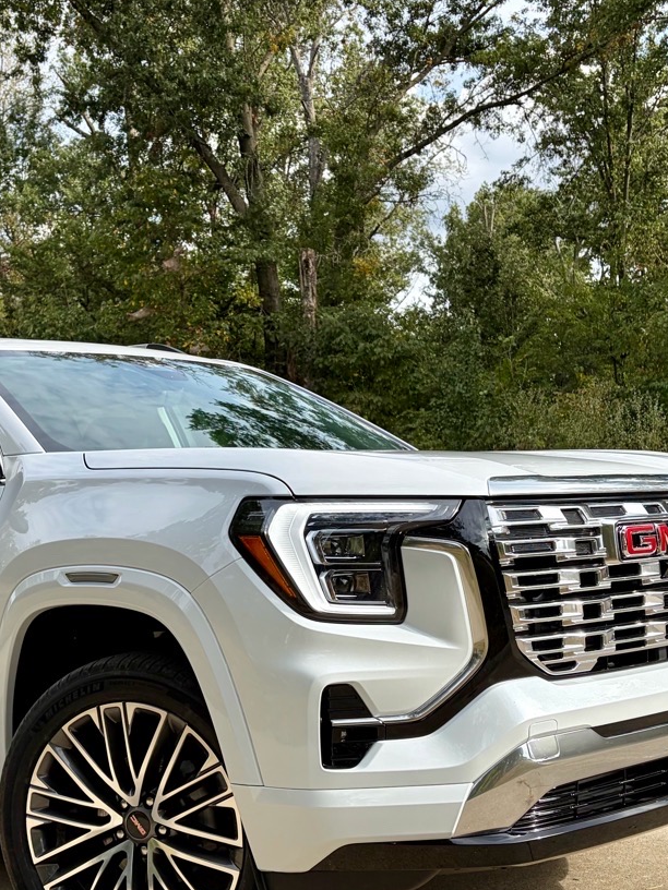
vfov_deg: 37.3
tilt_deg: +1.6
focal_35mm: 51
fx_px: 1312
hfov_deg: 28.4
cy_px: 542
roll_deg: +2.1
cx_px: 226
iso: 50
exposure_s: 1/1667
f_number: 1.6
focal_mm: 5.96
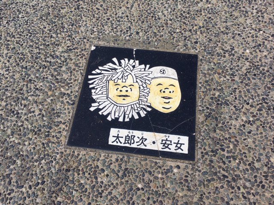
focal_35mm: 29
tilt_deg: -62.9
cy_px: 102
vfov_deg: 48.2
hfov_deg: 61.7
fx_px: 230
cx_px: 137
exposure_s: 1/2331
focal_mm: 4.15
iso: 25
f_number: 2.2
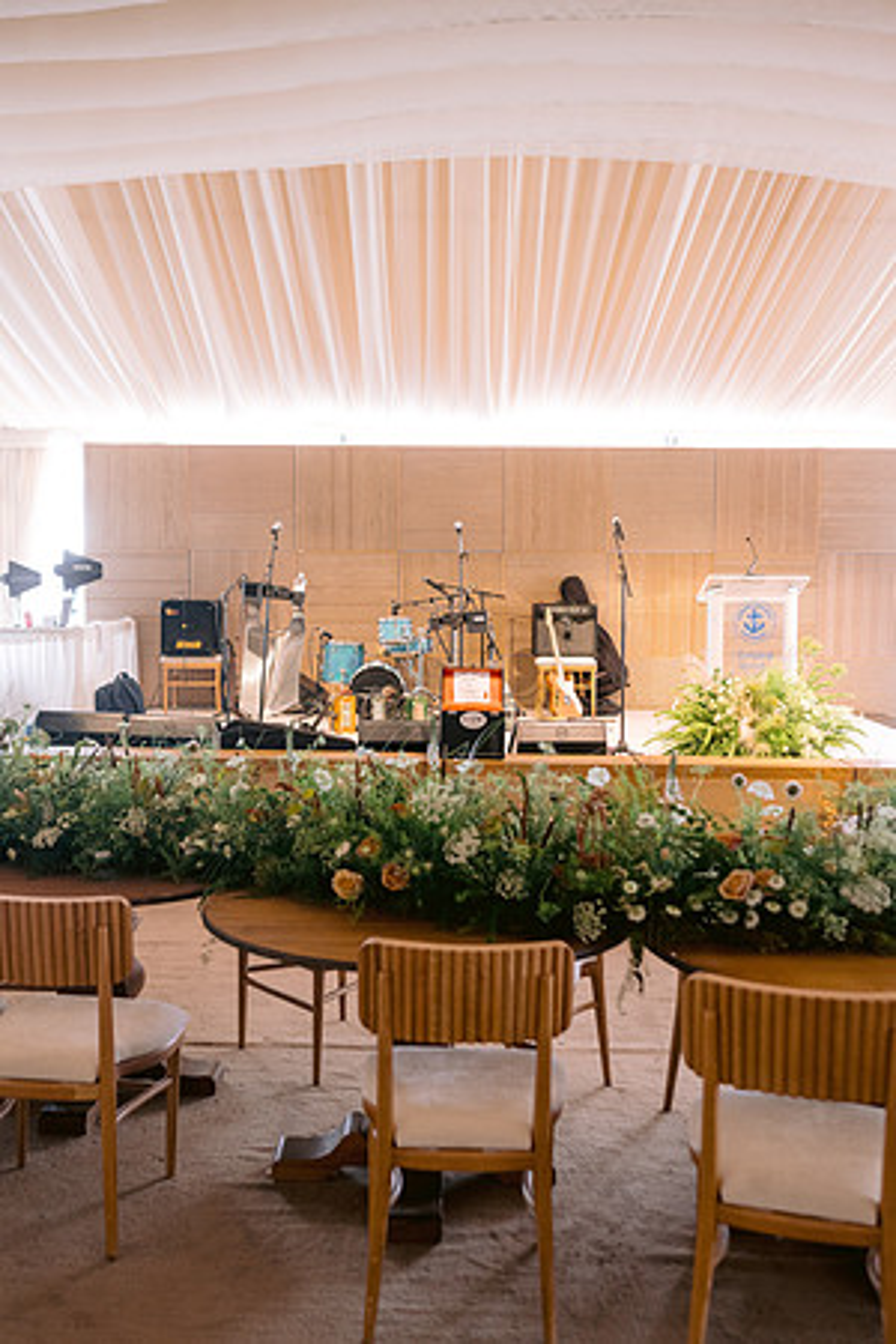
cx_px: 448
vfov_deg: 54.4
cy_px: 672
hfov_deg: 37.9
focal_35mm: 35
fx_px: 1307
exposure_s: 1/125
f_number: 2.8
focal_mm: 35
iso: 800
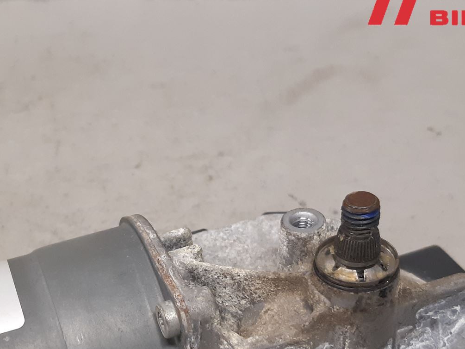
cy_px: 302
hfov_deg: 36.0
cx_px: 178
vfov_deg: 26.7
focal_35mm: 53
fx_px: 712
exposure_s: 1/50
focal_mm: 3.93
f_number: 1.7
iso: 200
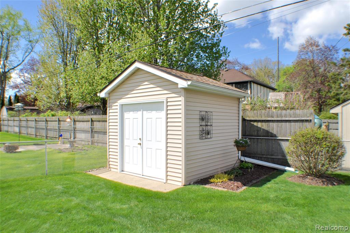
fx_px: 320
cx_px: 175
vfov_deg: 39.9
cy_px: 116
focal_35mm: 33
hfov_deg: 57.3
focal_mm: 22
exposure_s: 1/500
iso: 200
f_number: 8
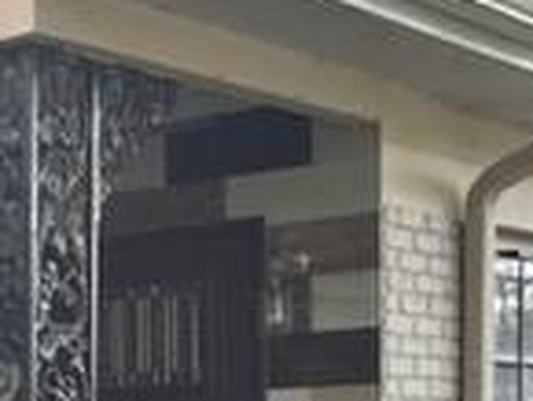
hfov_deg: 15.9
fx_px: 1772
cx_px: -235
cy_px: 574
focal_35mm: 115
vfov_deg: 12.4
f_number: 1.6
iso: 125
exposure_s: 1/121
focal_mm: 5.1
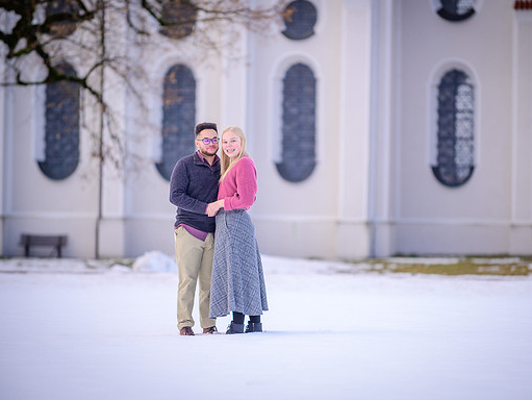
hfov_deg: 9.1
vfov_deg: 6.8
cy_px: 200
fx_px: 3353
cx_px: 296
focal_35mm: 218
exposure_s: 1/400
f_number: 2.8
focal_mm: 200
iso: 250
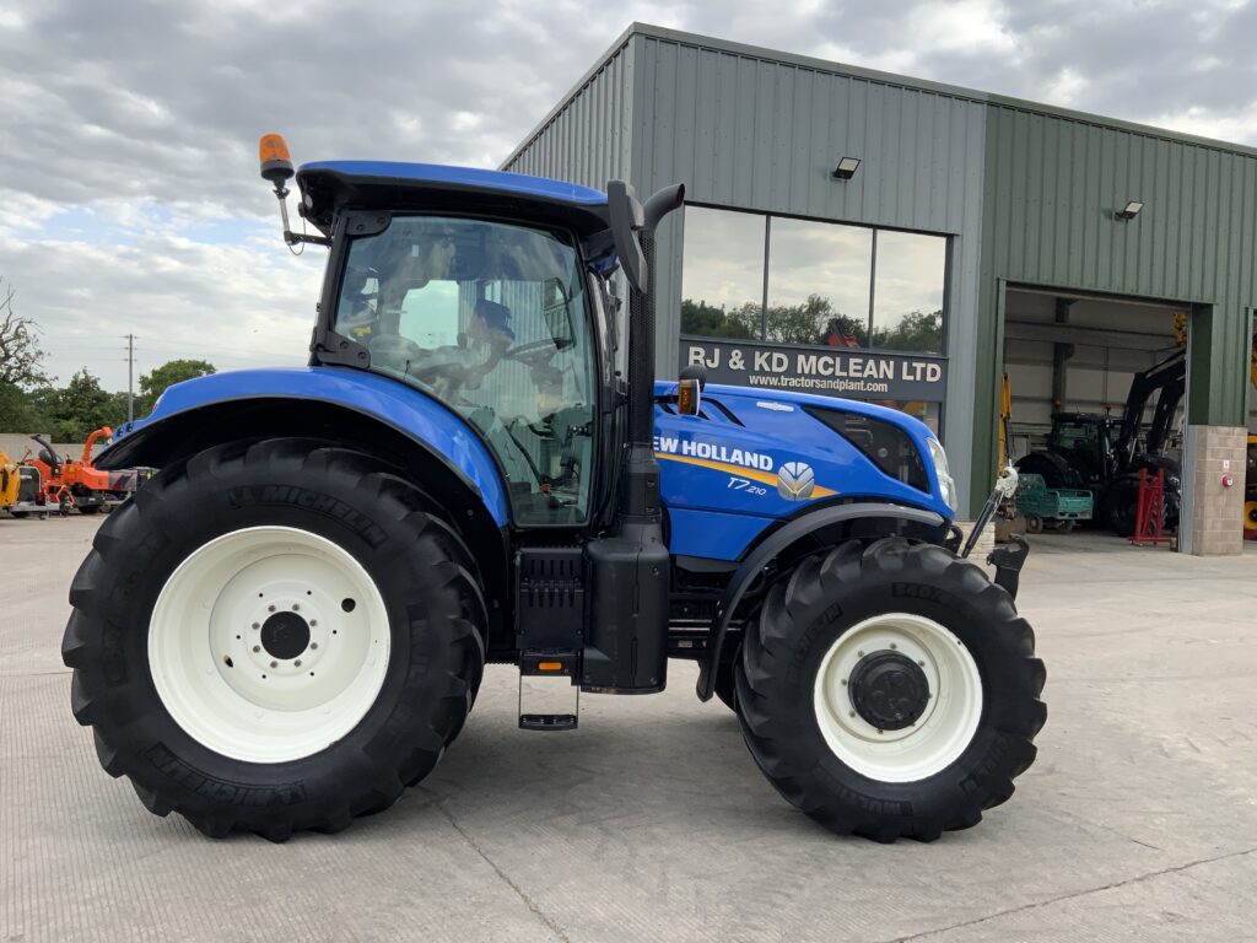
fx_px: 1053
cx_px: 628
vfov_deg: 48.2
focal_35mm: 29
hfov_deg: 61.7
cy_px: 472
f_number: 1.8
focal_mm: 3
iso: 16
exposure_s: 1/378
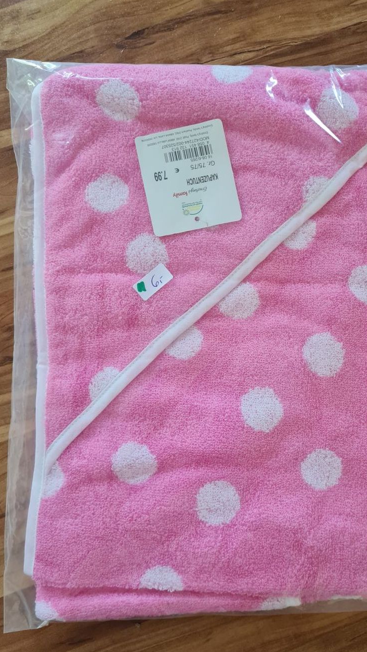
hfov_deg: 39.8
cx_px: 241
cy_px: 324
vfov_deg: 66.1
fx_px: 502
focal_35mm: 29
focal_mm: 5.4
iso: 320
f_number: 1.8
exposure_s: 1/100
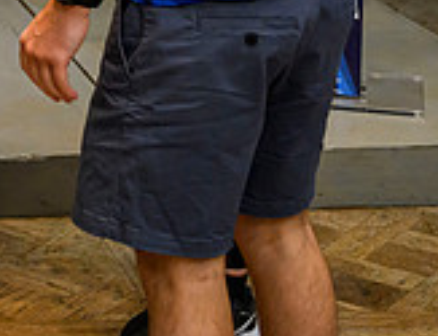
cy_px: -155
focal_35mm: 138
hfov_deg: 12.8
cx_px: -356
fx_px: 1760
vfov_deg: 10.5
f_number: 3.5
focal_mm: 34
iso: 4000
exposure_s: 1/320
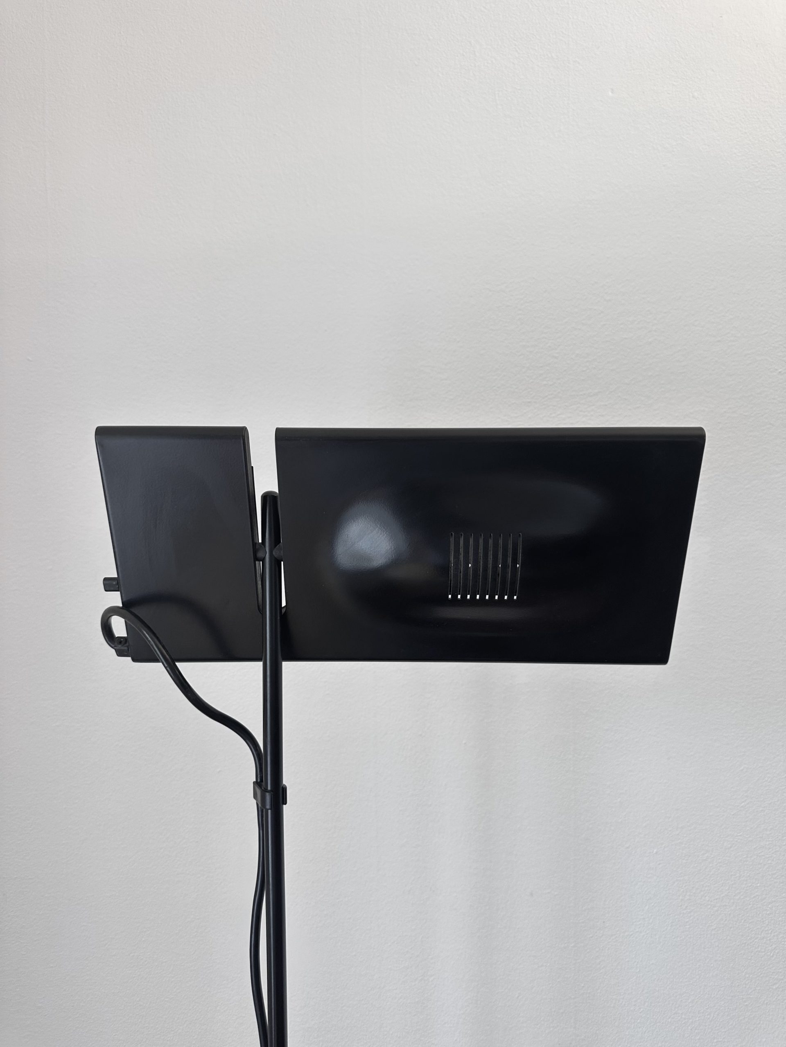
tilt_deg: -2.8
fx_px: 727
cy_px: 524
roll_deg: -1.5
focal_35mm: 24
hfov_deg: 56.8
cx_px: 393
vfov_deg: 71.6
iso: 100
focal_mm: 6.86
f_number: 1.78
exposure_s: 1/100
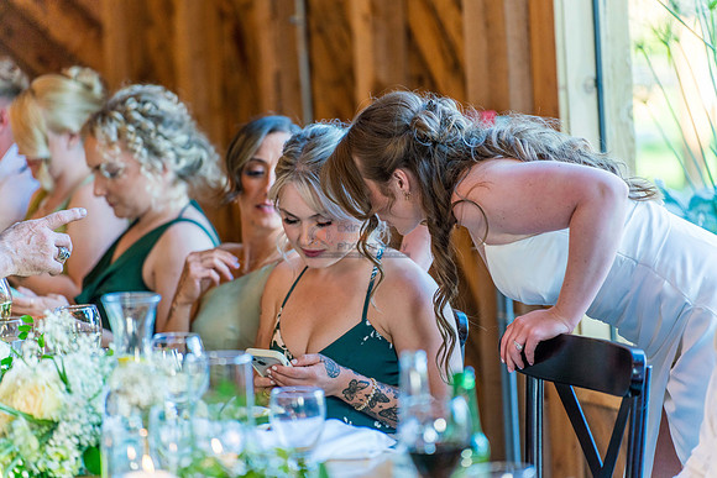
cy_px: 239
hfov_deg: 13.7
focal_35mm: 150
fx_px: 2988
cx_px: 358
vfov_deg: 9.2
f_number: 2.8
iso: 1000
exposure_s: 1/320
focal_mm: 150
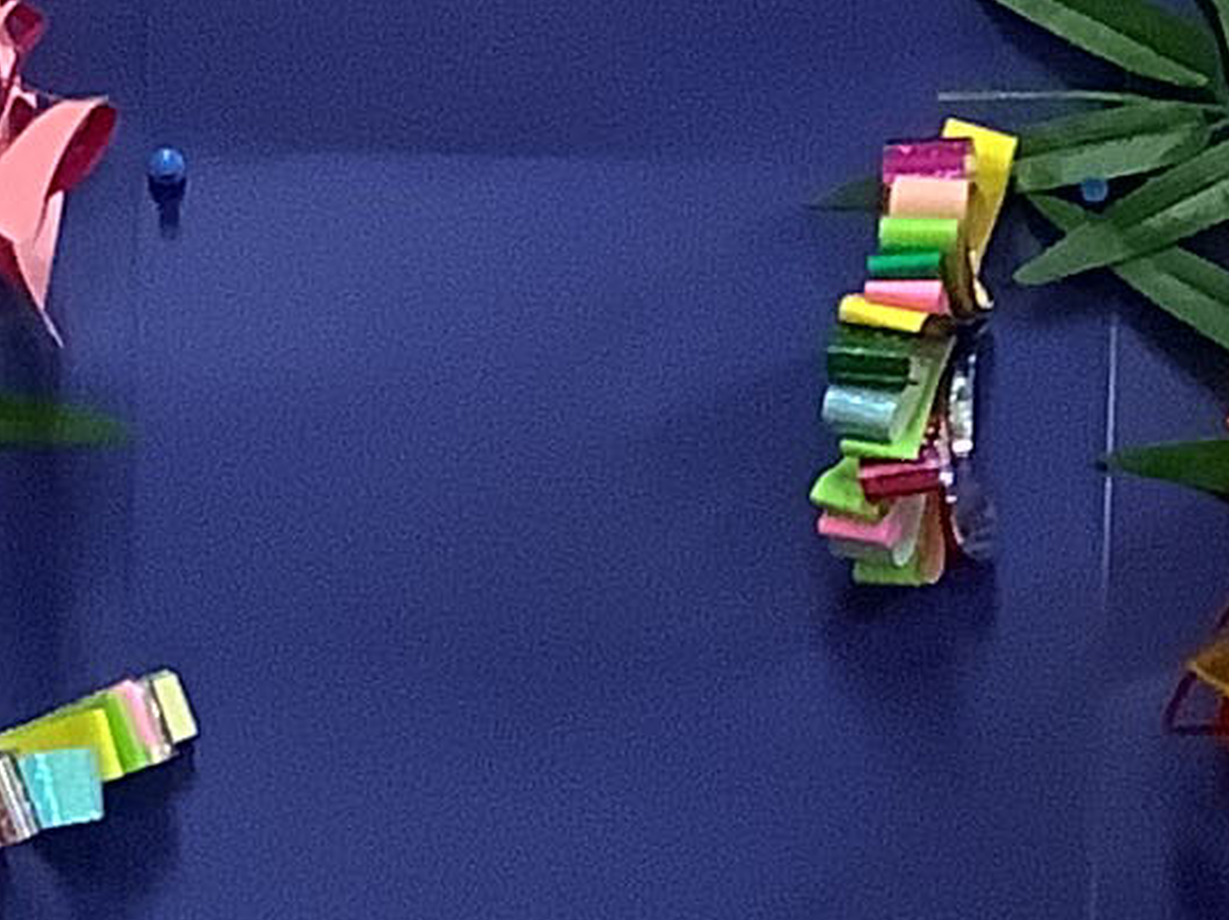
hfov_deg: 10.3
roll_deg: +0.2
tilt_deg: -5.4
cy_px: 1270
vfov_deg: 7.7
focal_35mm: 190
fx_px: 6741
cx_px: -95
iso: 250
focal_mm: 3.3
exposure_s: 1/50
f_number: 2.4
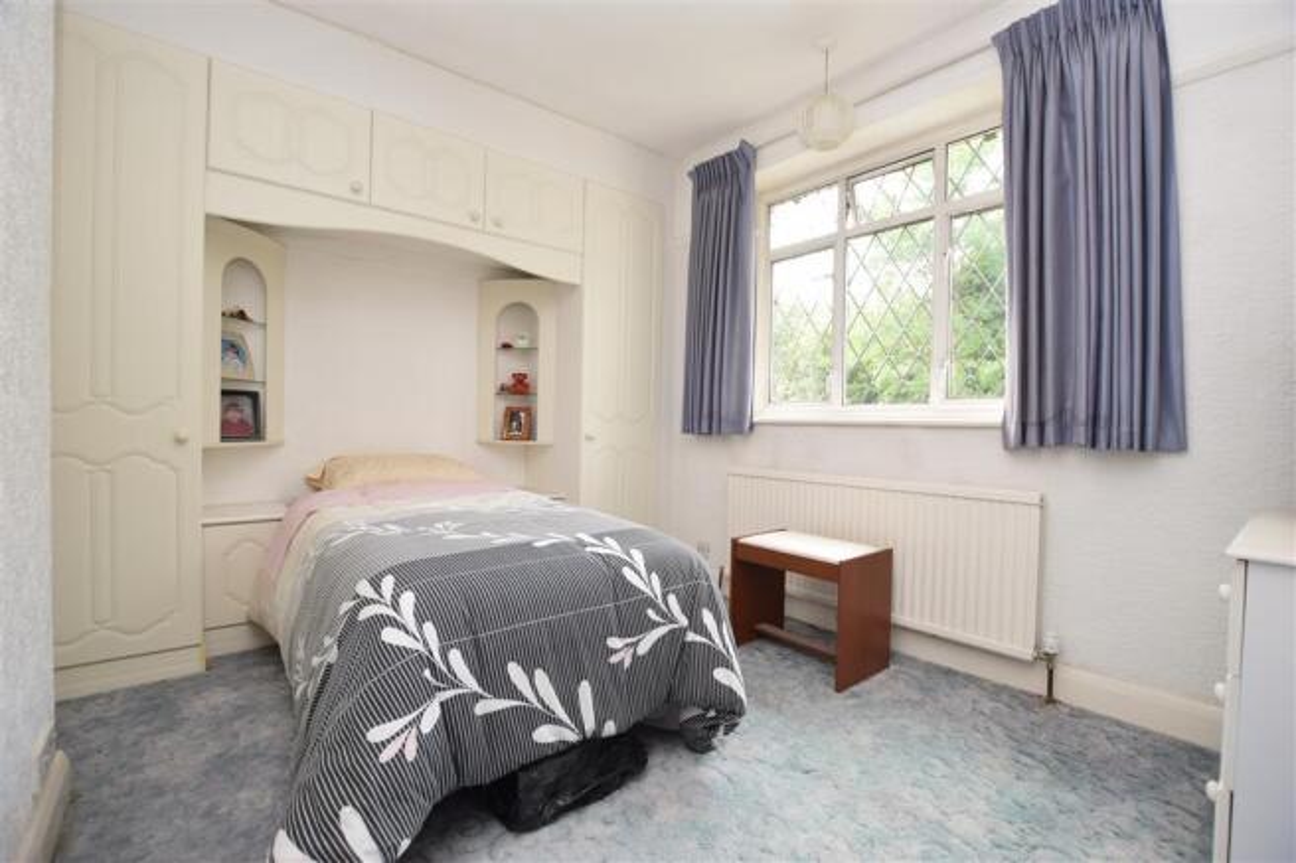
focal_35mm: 15
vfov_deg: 77.3
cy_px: 432
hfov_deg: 100.4
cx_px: 648
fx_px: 540
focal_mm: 10
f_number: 5
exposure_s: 1/60
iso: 250
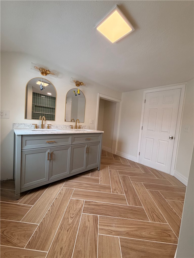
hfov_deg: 85.7
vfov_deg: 102.1
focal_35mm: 14
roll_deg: -3.0
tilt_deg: -2.5
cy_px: 129
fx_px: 105
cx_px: 97
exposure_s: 1/120
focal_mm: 2.22
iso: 200
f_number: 2.2
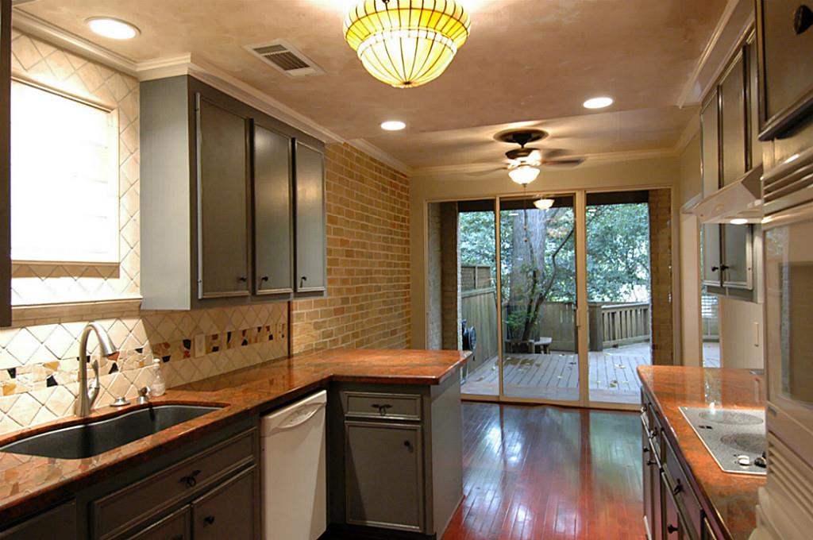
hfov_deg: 73.8
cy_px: 270
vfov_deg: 53.0
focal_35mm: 24
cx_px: 406
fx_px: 541
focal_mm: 16
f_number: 5.6
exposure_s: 1/13
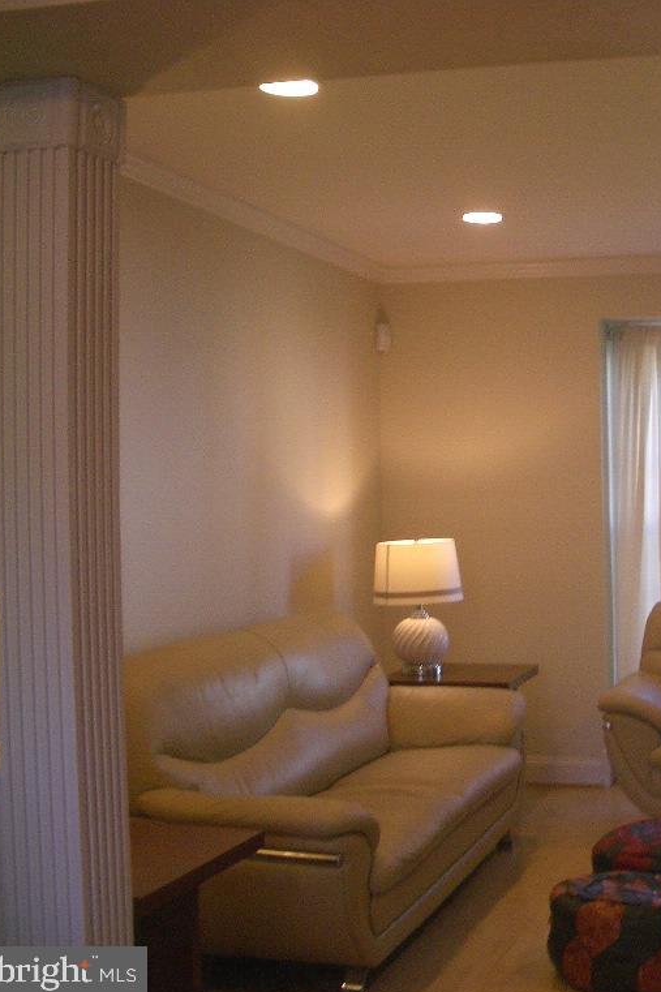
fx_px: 1350
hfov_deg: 26.2
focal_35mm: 49
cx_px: 652
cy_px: 499
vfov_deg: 40.4
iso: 100
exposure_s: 1/80
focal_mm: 5.8
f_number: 2.6
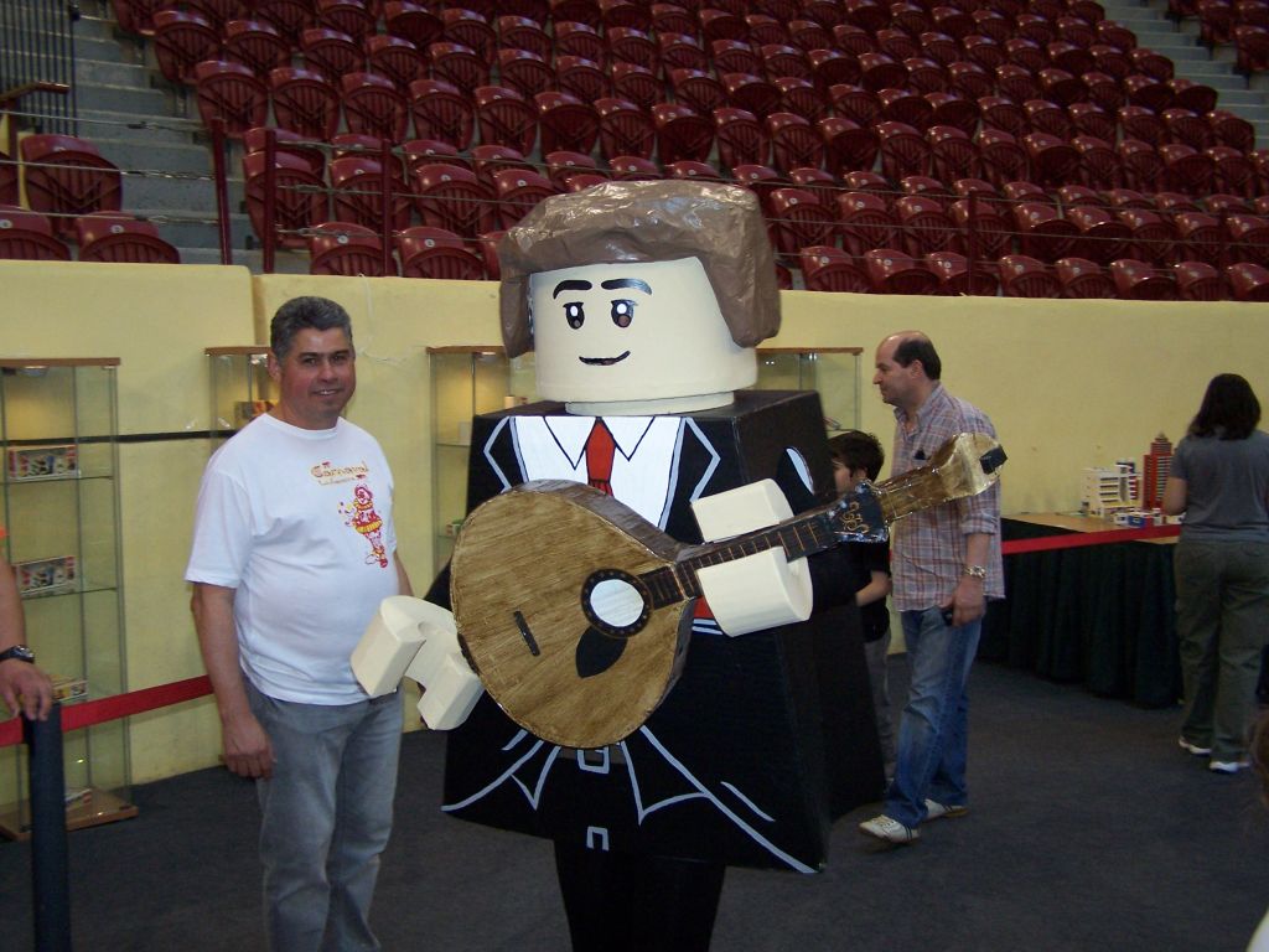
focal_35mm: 38
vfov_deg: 37.7
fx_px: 1393
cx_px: 634
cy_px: 476
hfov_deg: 49.0
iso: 140
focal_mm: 6.3
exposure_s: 1/60
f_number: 2.8
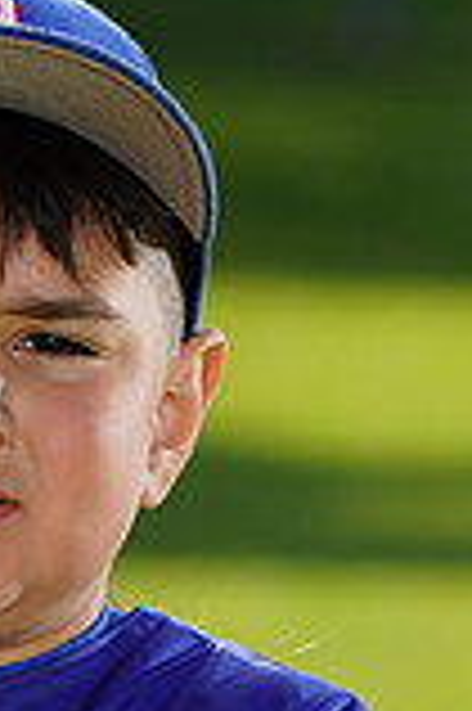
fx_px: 17028
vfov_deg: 2.4
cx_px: -115
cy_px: 950
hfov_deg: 1.6
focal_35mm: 864
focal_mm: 235
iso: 100
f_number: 9
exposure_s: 1/250
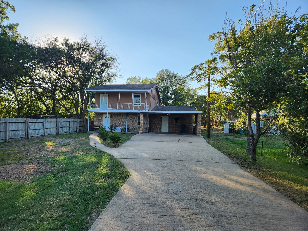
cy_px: 116
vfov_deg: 58.9
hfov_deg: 73.9
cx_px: 154
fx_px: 205
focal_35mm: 23
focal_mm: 5.4
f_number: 1.8
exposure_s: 1/650
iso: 20
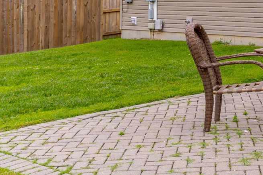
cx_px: 296
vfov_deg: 16.6
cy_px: -7
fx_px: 584
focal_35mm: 80
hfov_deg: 23.6
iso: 100
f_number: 8
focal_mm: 17
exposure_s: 1/800
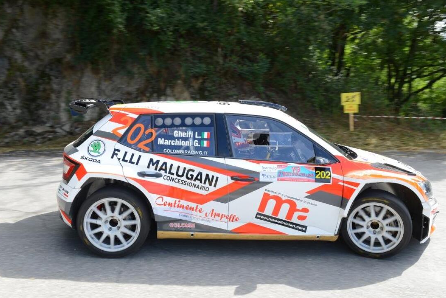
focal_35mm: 31
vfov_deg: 42.3
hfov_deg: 60.3
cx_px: 229
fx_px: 384
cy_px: 150
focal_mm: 28
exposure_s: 1/125
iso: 200
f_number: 9.5
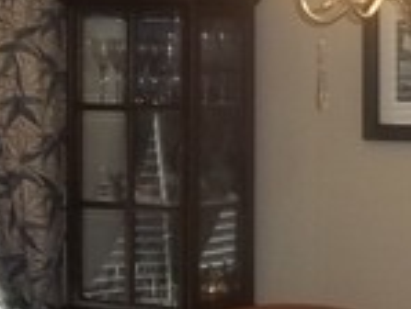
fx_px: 1628
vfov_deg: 10.8
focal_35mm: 137
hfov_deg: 14.4
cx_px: 223
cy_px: 94
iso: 160
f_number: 2.9
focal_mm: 5.7
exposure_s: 1/30
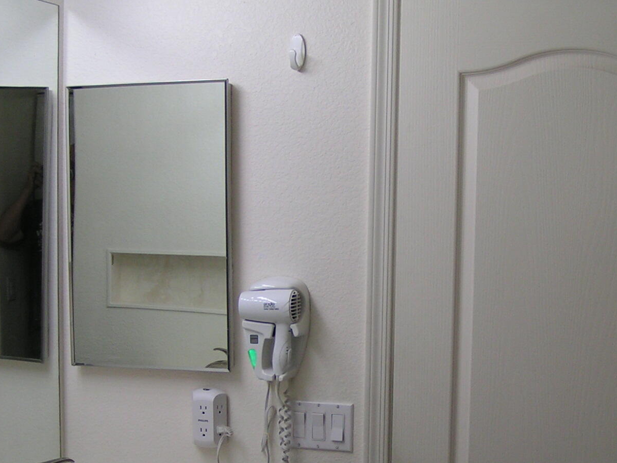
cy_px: 313
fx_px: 1159
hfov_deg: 29.8
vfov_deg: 22.5
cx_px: 325
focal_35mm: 65
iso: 50
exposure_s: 1/80
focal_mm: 5.8
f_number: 3.5
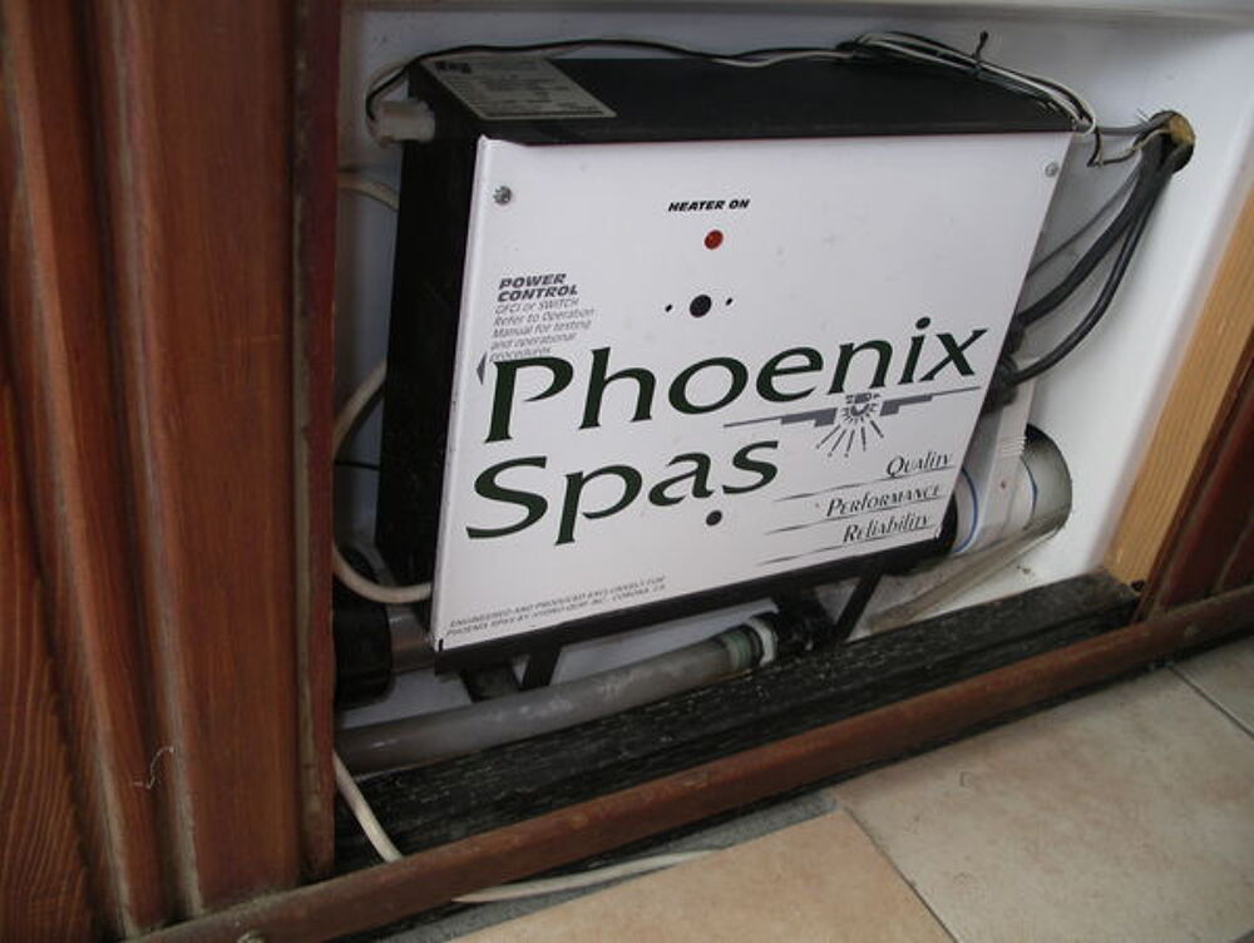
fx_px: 1342
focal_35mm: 37
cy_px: 472
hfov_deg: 50.1
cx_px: 627
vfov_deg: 38.7
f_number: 2.8
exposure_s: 1/40
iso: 80
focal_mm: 7.8
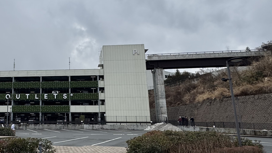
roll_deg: -0.5
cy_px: 73
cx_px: 46
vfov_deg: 34.6
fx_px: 245
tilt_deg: +12.9
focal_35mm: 34
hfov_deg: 53.2
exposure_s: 1/1748
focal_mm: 2.22
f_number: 2.2
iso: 50
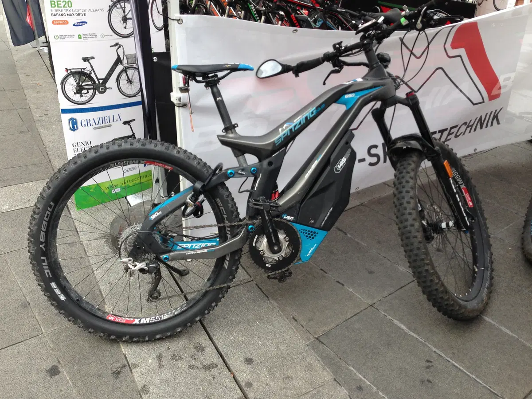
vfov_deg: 42.9
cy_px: 200
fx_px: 507
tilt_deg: -28.7
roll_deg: -2.0
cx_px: 266
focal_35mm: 33
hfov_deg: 55.4
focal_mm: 4.12
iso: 50
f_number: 2.4
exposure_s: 1/225
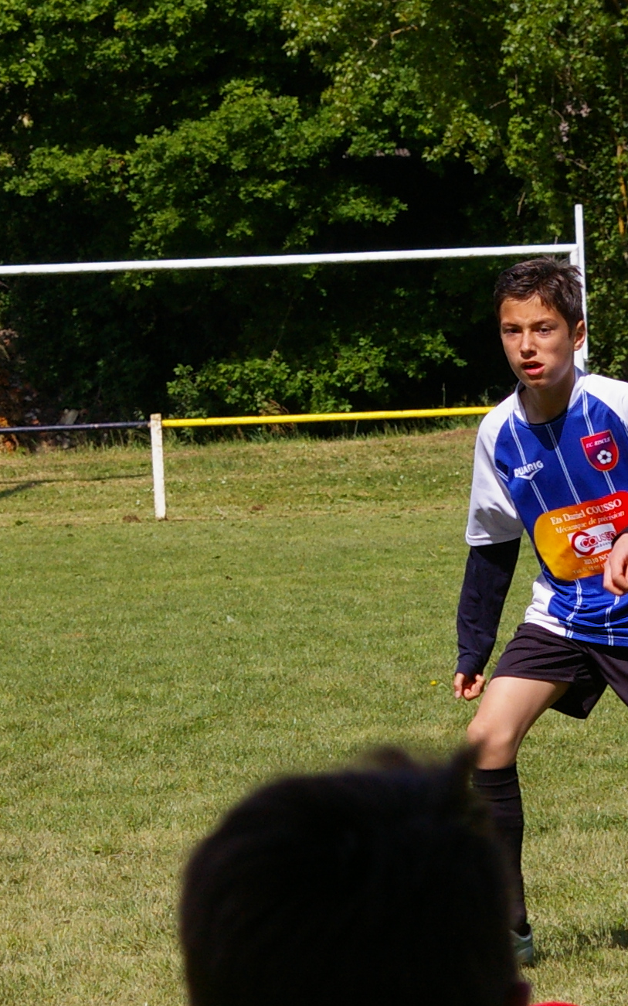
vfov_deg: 7.0
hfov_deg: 4.4
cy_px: 674
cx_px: 592
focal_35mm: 300
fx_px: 8221
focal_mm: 85
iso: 400
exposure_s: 1/750
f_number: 11
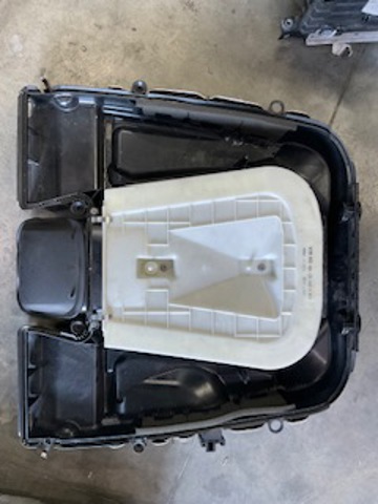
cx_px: 189
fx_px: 422
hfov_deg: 48.2
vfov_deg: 61.7
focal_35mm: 29
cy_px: 252
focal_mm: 3
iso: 200
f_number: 1.8
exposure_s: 1/50
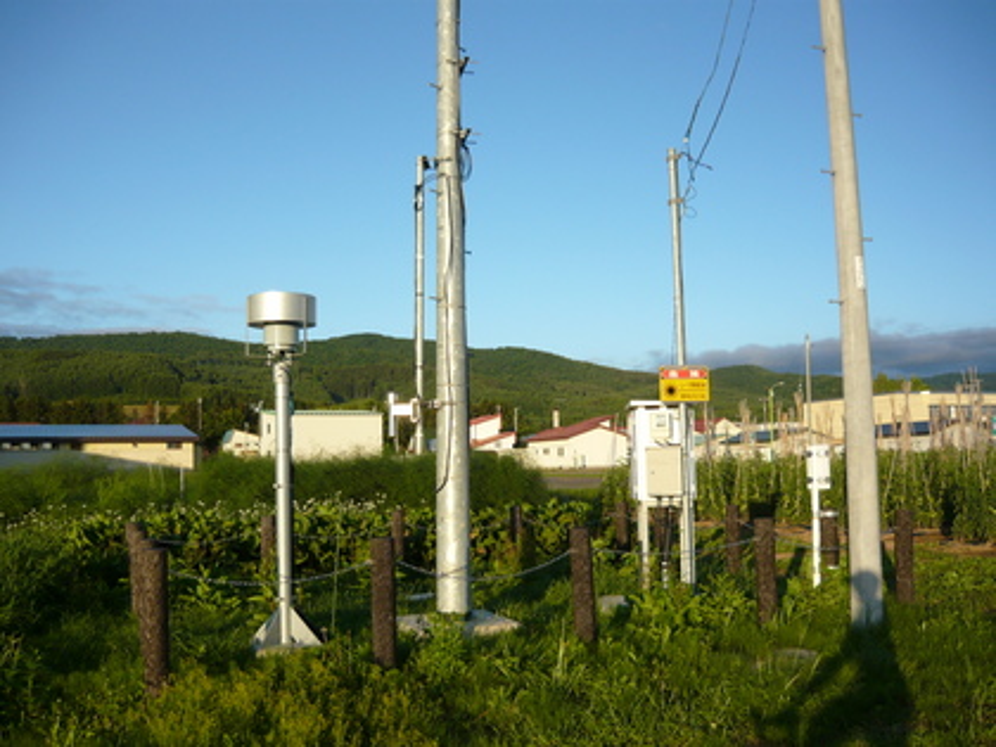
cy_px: 374
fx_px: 950
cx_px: 498
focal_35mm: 33
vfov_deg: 42.9
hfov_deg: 55.4
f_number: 2.8
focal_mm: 5.5
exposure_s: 1/640
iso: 100
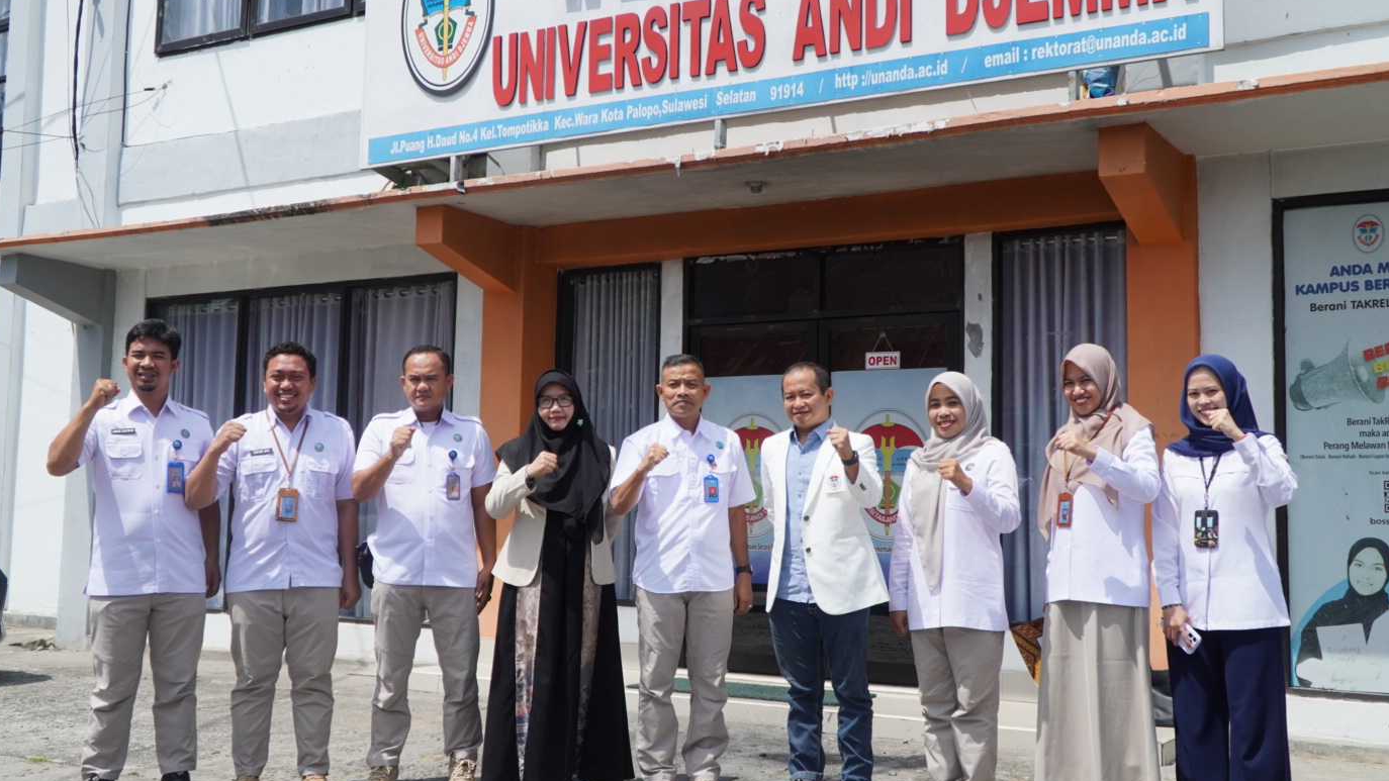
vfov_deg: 32.0
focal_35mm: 37
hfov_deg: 54.0
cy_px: 370
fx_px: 1363
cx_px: 711
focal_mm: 20
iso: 250
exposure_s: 1/4000
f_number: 4
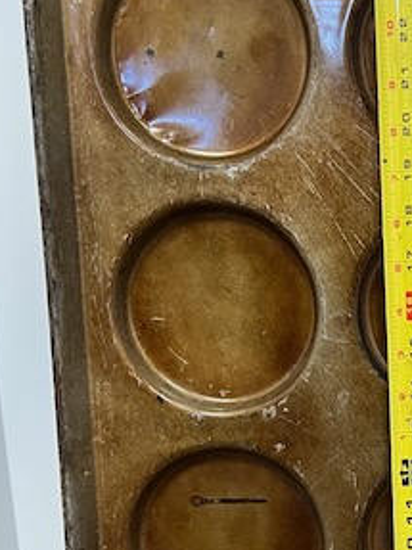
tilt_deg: -16.4
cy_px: 441
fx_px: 921
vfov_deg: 32.3
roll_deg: +0.7
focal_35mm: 58
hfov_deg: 23.9
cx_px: 433
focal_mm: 5.7
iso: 250
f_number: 1.5
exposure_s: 1/60
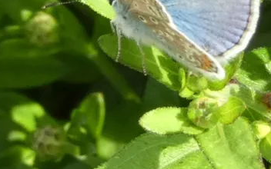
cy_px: -7
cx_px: 180
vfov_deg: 4.1
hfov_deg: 6.6
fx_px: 2334
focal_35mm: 316
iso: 160
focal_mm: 29.5
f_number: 5.4
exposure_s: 1/80
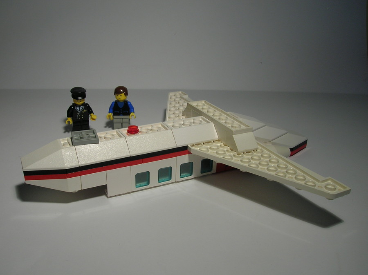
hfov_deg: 54.0
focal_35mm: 34
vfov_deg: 41.7
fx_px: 361
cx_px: 184
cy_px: 138
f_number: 4.9
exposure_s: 1/29.5
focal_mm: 5.7
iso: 50
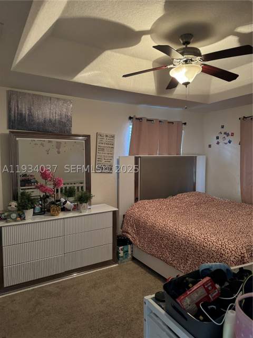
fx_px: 234
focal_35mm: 24
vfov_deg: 71.6
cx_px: 126
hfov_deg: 56.8
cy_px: 169
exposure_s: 1/40
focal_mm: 6.76
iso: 800
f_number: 1.78
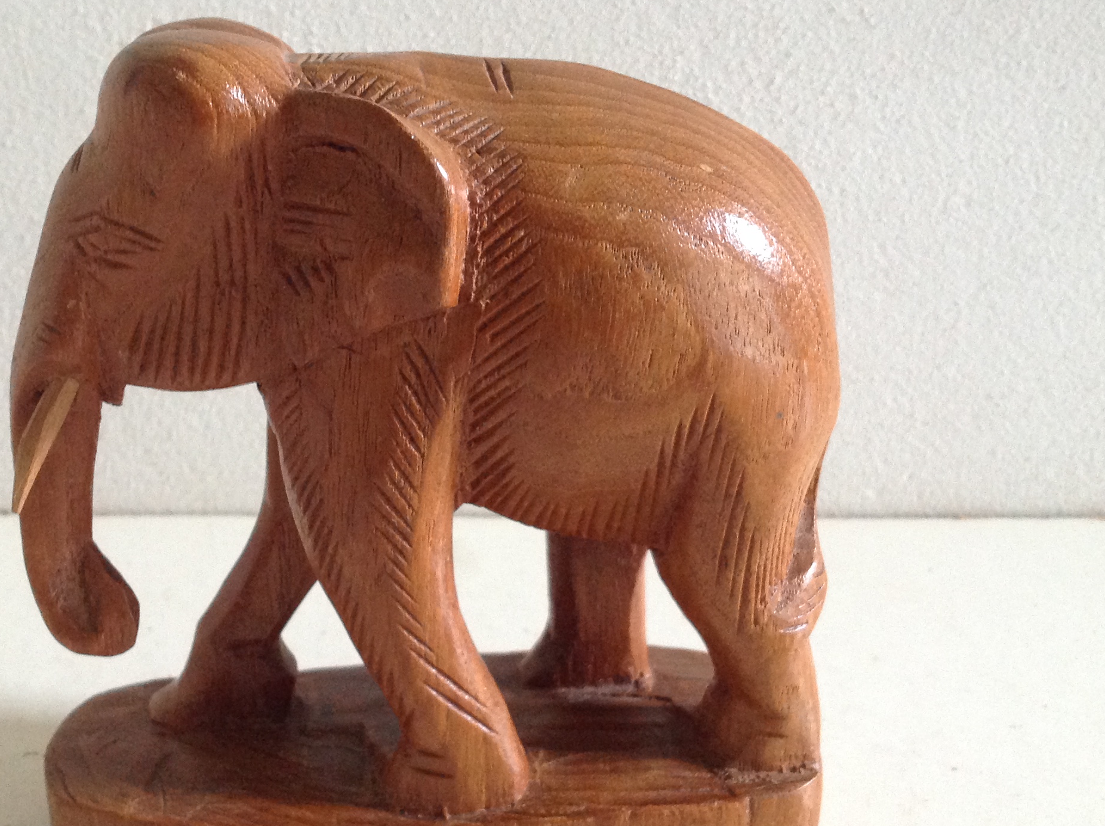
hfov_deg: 38.7
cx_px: 417
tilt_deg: -21.3
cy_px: 477
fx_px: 1562
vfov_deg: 29.6
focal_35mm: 49
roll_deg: -0.2
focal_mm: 4.28
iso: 320
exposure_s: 1/15
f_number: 2.4
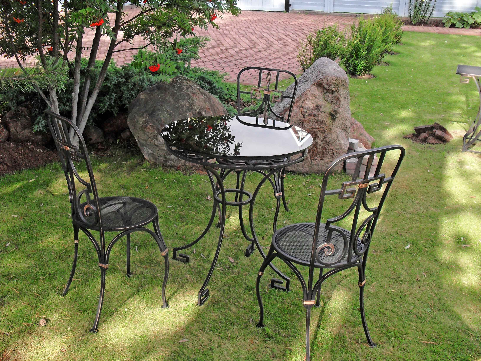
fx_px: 528
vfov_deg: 37.7
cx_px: 240
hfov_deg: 49.0
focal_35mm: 38
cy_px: 180
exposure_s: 1/350
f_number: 2.8
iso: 80
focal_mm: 6.3
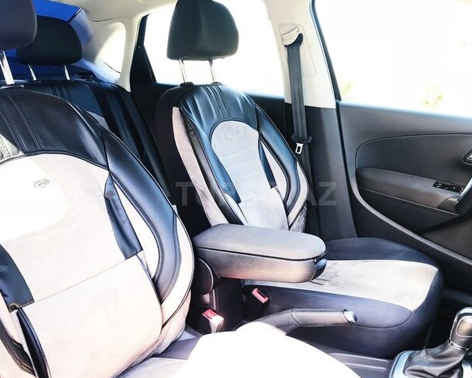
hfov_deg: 58.7
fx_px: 419
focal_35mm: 30
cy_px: 194
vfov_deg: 48.5
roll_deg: +0.3
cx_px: 256
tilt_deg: -15.8
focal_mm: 3.99
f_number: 1.8
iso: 25
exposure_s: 1/90
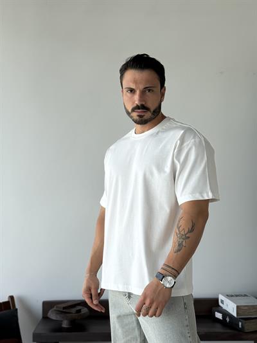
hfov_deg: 30.3
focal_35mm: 48
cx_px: 128
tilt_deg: +2.0
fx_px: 475
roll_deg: +0.2
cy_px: 172
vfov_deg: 39.6
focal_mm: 6.76
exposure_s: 1/553
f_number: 1.78
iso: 64
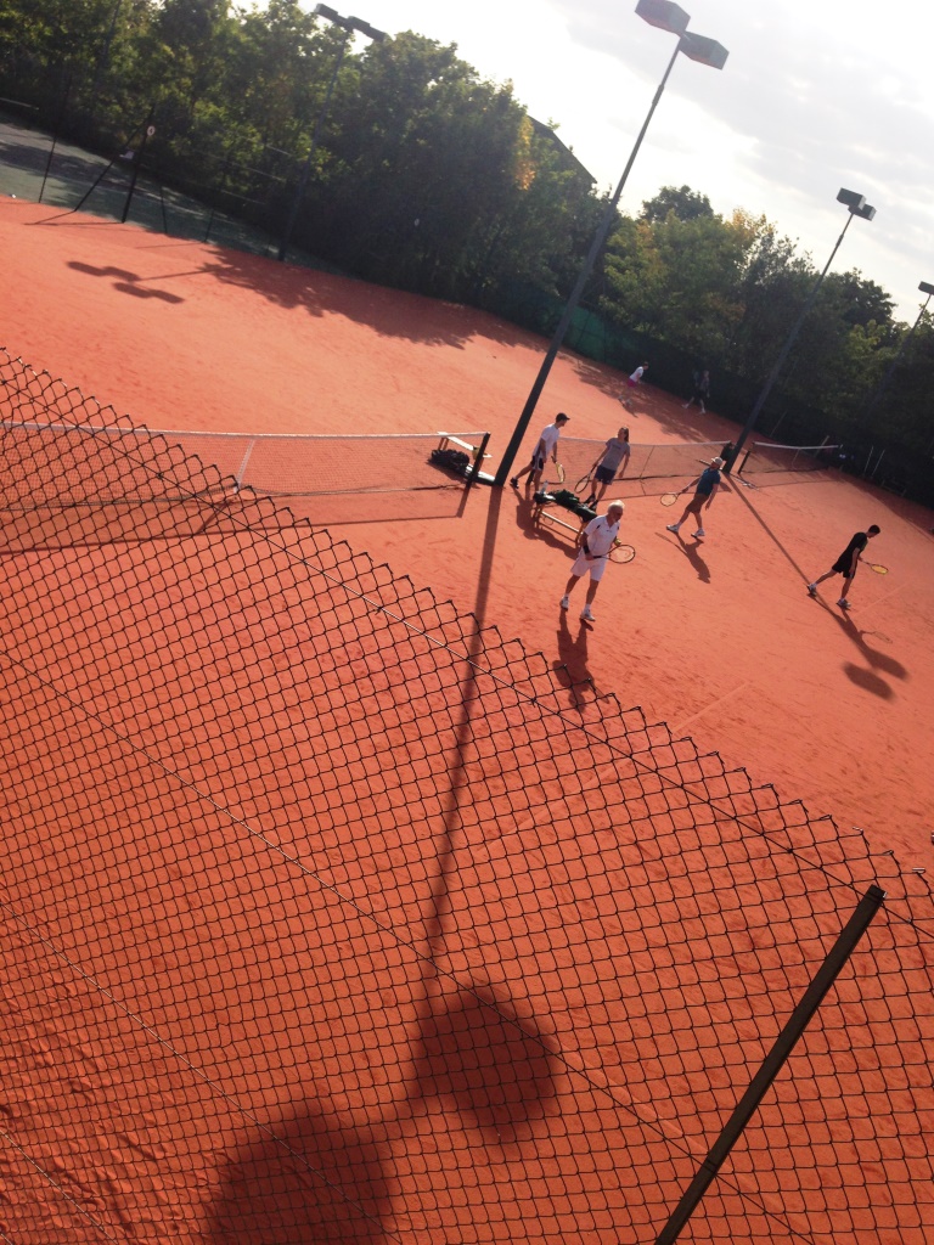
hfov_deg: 42.9
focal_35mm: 33
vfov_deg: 55.4
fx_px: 1187
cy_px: 622
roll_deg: -21.4
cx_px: 467
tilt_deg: -18.8
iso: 50
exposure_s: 1/2088
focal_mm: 4.12
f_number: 2.4
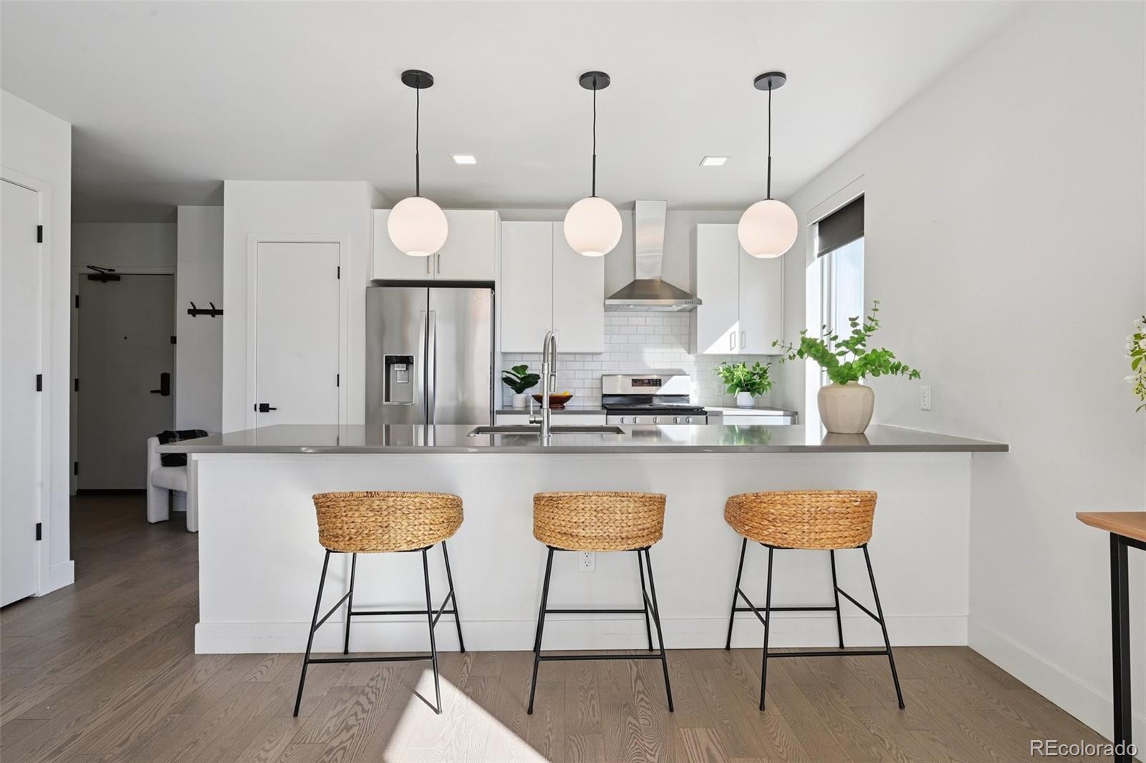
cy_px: 382
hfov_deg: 88.4
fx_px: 589
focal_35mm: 18
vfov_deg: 65.9
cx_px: 573
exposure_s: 1/50
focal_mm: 18.5
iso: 400
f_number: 10
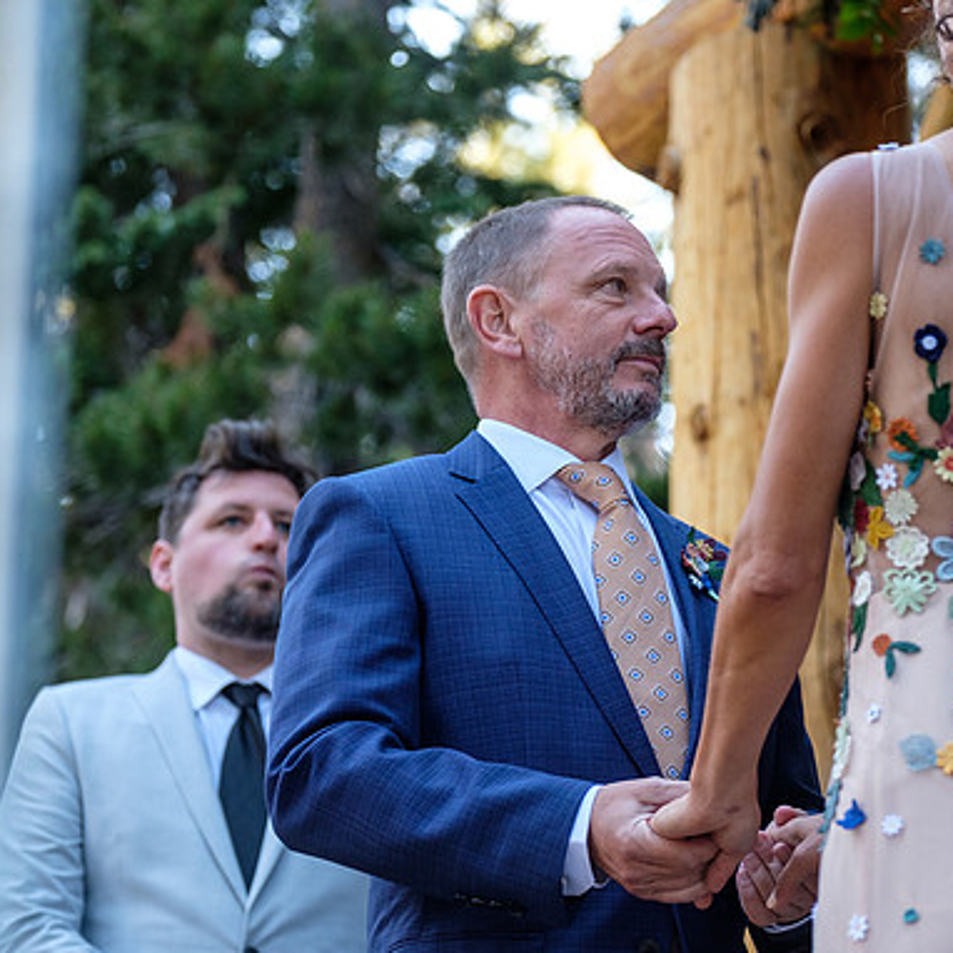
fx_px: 4298
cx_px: 596
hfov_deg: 12.6
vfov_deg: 12.7
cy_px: 478
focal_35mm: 138
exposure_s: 1/250
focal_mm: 71.5
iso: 1000
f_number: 2.8
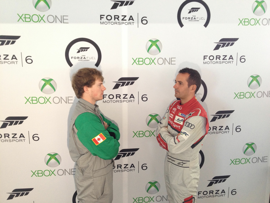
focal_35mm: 35
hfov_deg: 52.6
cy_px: 102
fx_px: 273
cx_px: 135
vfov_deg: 40.7
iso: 100
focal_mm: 4.28
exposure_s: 1/20
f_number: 2.4
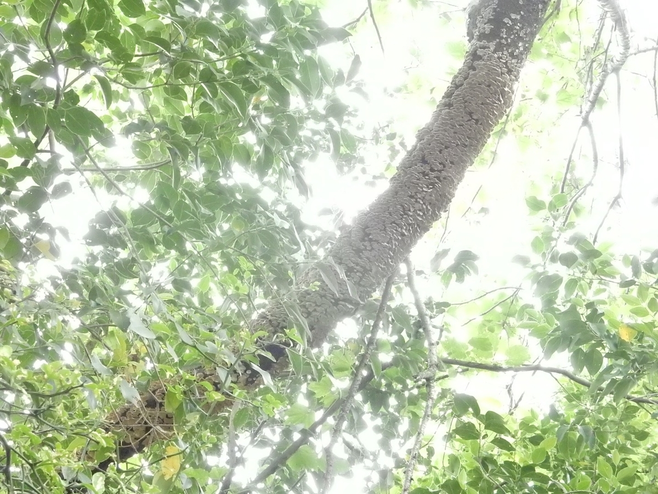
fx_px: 1597
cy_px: 247
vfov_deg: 17.6
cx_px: 329
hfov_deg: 23.3
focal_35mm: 84
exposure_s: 1/250
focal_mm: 14.9
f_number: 5
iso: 3200
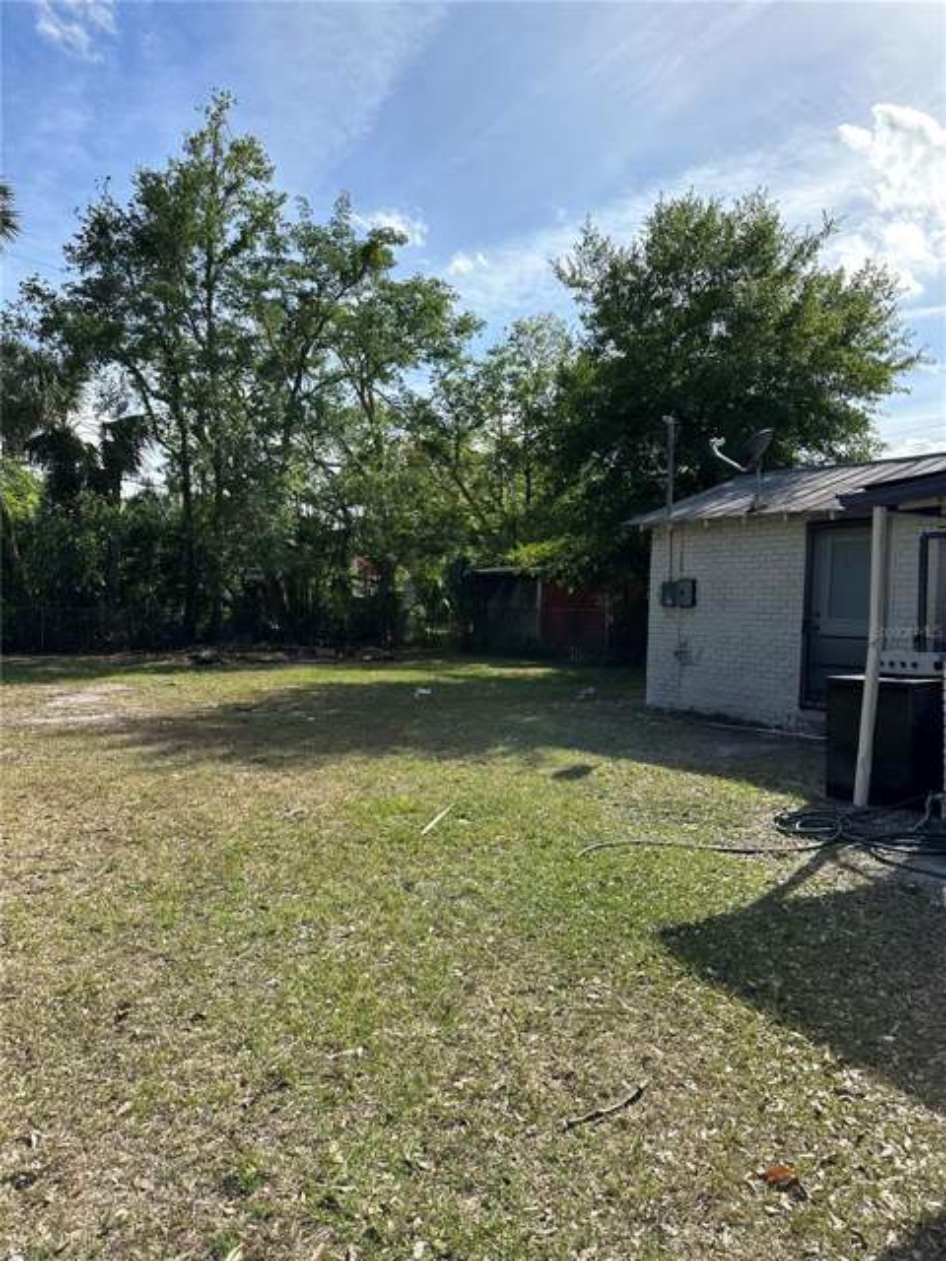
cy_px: 630
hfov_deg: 56.8
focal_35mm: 24
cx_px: 473
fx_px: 875
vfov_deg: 71.6
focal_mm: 6.86
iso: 80
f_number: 1.78
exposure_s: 1/2882
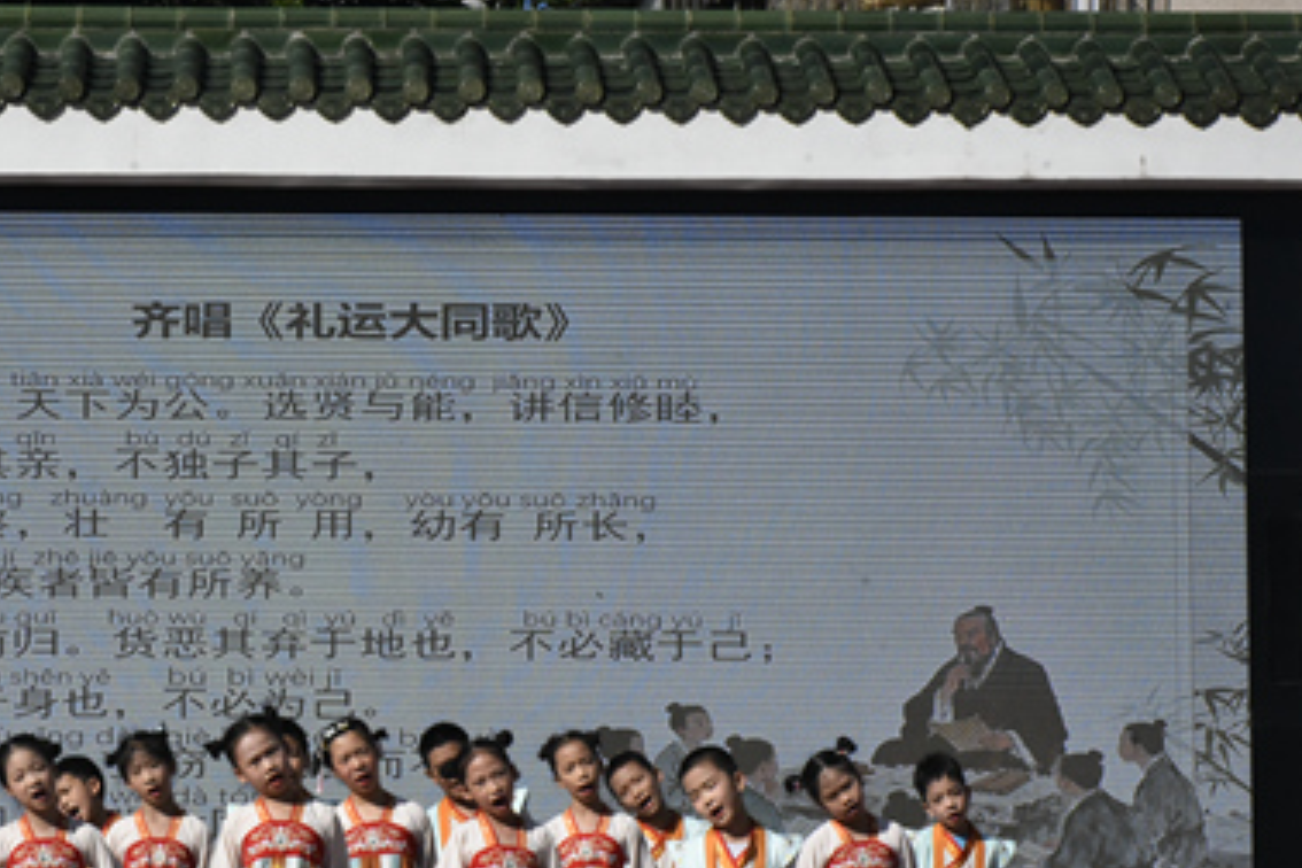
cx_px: 293
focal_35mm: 111
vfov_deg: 12.3
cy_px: 561
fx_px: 4014
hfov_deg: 18.3
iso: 4000
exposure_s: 1/4000
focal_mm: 70
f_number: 16
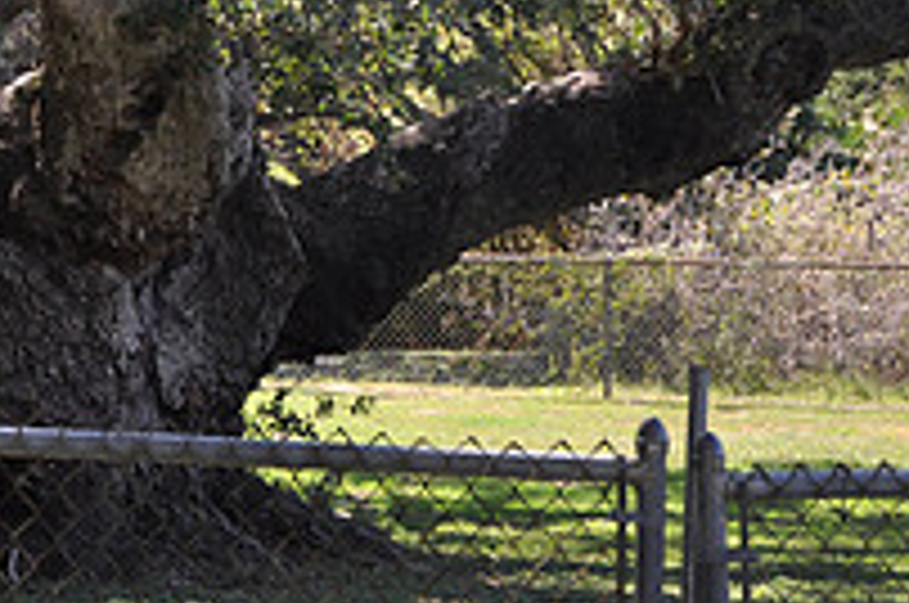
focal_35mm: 172
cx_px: 4
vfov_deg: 7.8
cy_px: -205
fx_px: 4336
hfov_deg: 11.8
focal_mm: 40
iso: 320
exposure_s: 1/200
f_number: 4.5
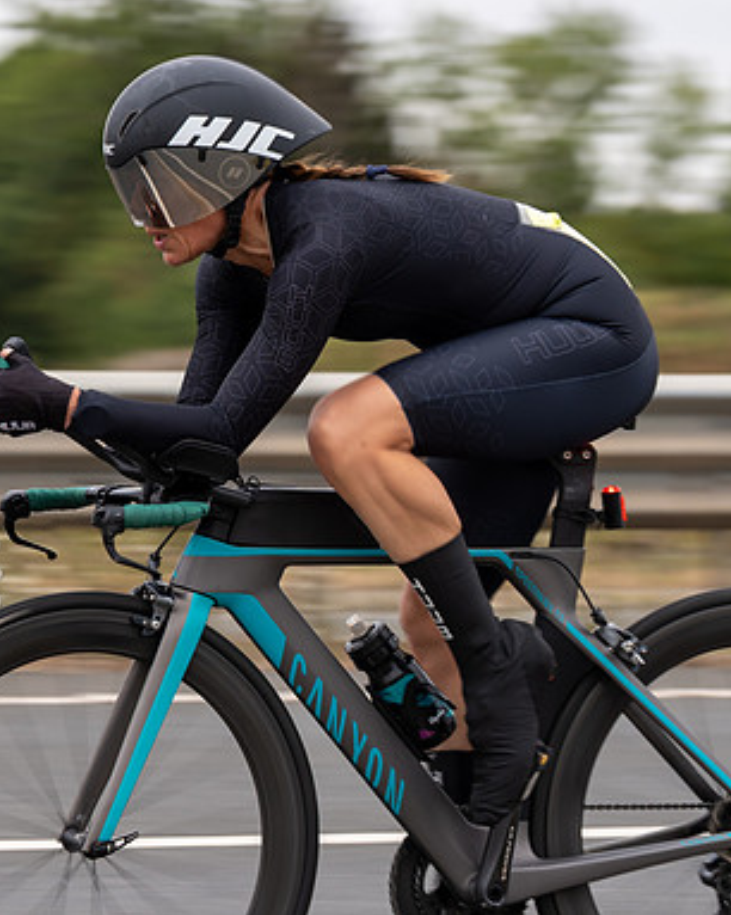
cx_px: 82
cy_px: 380
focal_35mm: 186
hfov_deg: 8.3
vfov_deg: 10.4
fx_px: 5034
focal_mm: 84
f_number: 6.3
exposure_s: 1/160
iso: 100
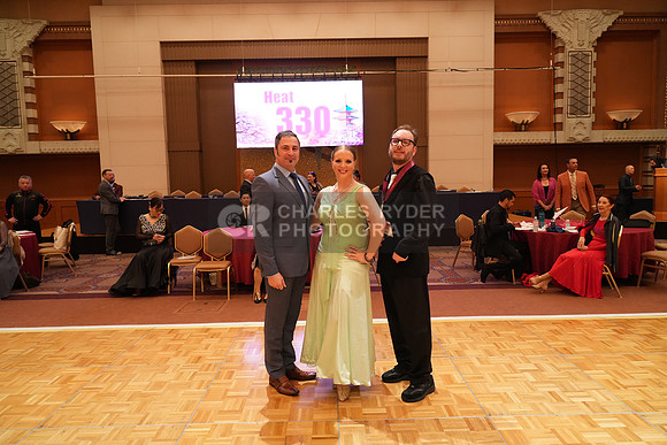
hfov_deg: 73.7
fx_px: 445
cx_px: 334
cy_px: 222
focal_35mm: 24
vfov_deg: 53.2
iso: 3200
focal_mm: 24
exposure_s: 1/125
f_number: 4
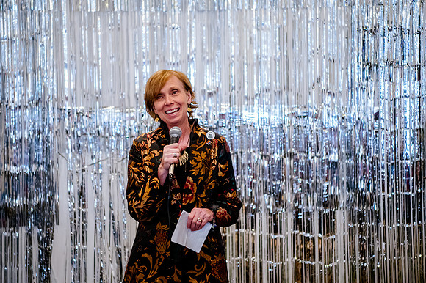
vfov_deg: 18.5
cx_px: 202
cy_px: 134
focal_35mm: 74
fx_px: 872
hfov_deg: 27.4
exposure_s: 1/80
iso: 6400
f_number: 2.8
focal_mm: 70
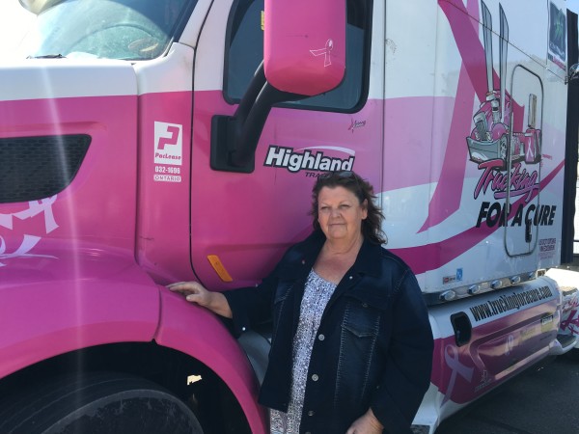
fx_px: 485
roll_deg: -1.4
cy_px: 217
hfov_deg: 61.7
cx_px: 290
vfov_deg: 48.2
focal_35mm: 29
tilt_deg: +0.1
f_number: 2.2
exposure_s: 1/534
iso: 25
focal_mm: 4.15
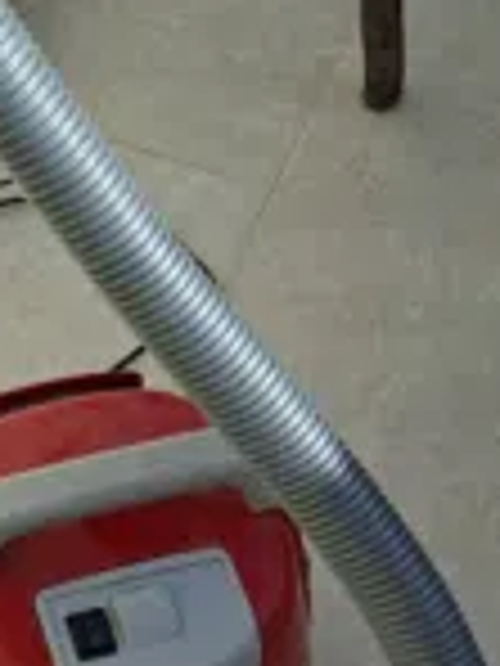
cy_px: 644
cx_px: -54
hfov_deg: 22.3
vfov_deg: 29.4
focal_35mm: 62
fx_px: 1194
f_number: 1.8
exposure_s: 1/2532
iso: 50
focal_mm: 5.54
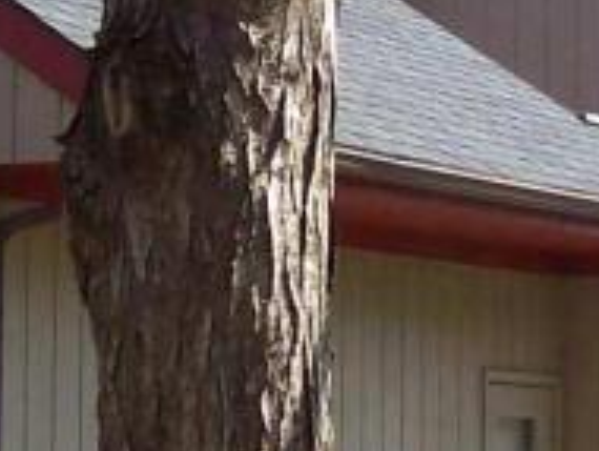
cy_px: 391
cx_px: 110
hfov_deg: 10.2
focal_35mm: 194
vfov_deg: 7.7
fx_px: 3361
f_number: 2.7
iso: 80
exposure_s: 1/740
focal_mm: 6
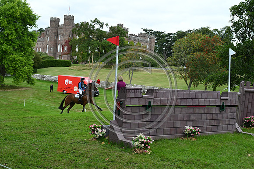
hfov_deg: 41.9
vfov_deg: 28.7
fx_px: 332
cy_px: 84
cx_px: 127
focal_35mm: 47
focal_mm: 47
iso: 800
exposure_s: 1/1250
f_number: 5.6
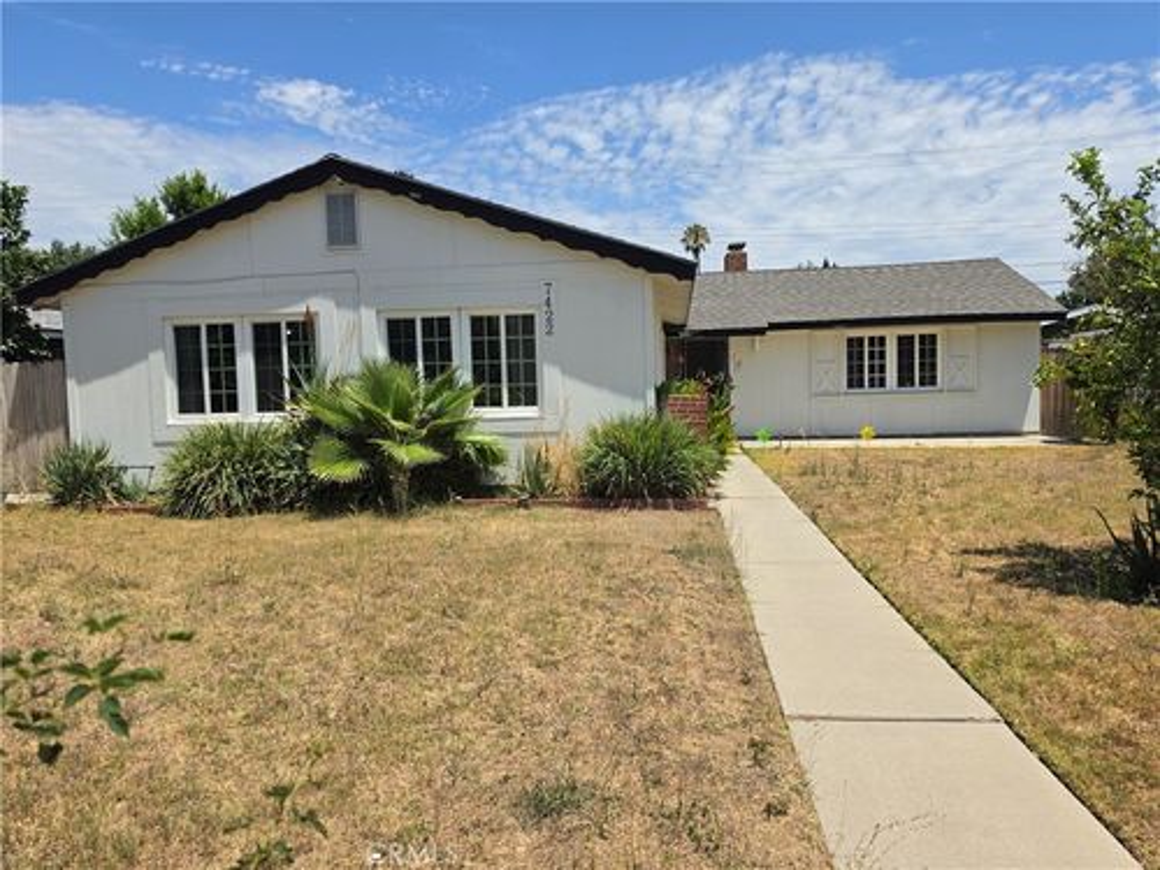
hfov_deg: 73.9
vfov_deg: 58.9
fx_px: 771
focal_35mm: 23
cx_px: 580
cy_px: 435
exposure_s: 1/7939
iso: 50
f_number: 1.4
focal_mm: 6.5
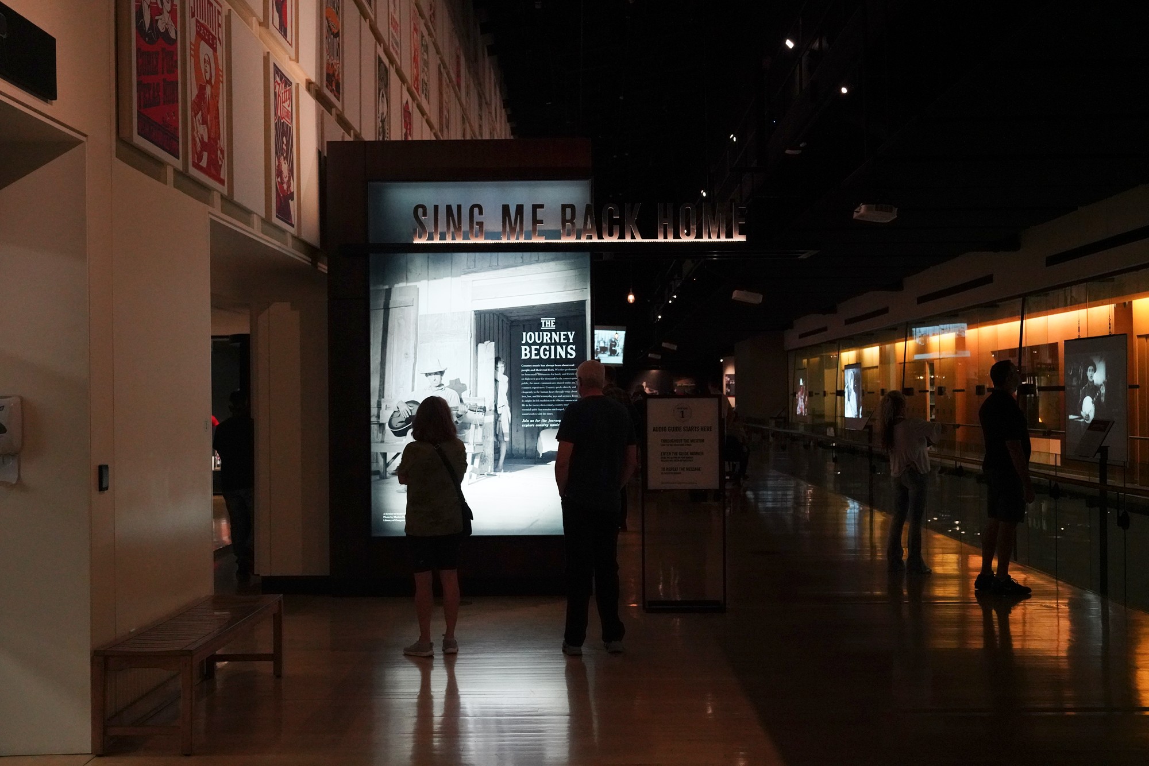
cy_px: 383
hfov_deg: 44.5
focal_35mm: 44
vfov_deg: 30.5
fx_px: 1404
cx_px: 574
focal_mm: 44
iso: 10000
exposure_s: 1/100
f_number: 5.6
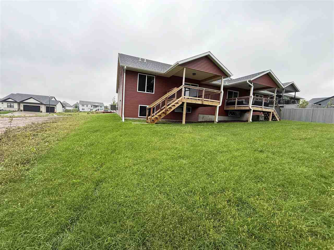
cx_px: 167
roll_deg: -3.7
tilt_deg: -2.2
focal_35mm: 14
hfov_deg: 102.1
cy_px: 125
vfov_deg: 85.7
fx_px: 135
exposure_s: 1/99
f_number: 2.2
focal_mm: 2.22
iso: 80
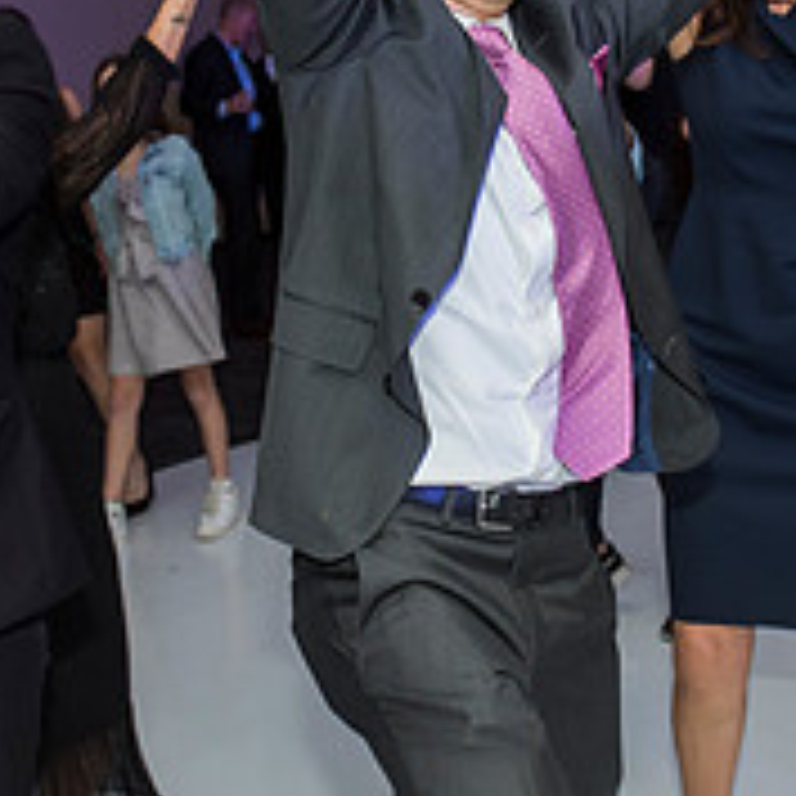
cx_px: 445
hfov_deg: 25.7
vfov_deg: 25.4
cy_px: 191
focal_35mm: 67
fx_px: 1743
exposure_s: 1/100
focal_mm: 24
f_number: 4
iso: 1000
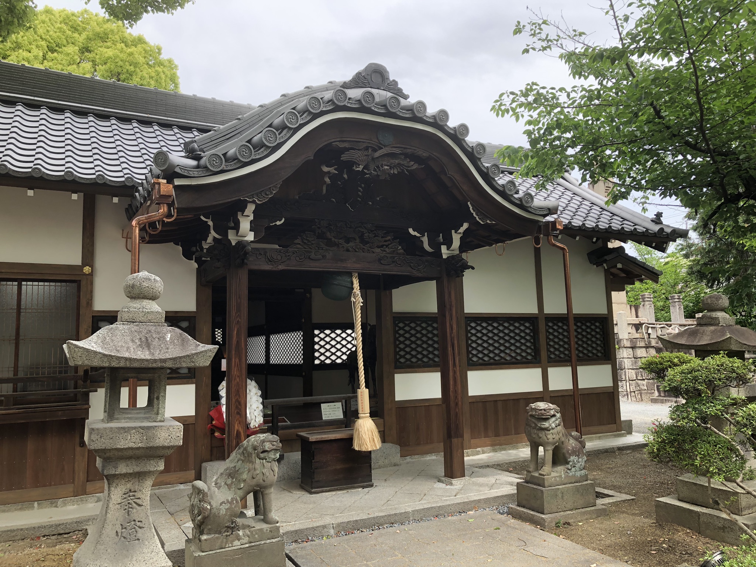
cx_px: 378
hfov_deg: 63.4
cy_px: 284
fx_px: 612
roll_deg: -0.7
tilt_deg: +8.0
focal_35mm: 28
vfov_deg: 49.7
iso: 20
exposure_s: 1/466
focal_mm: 3.99
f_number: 1.8
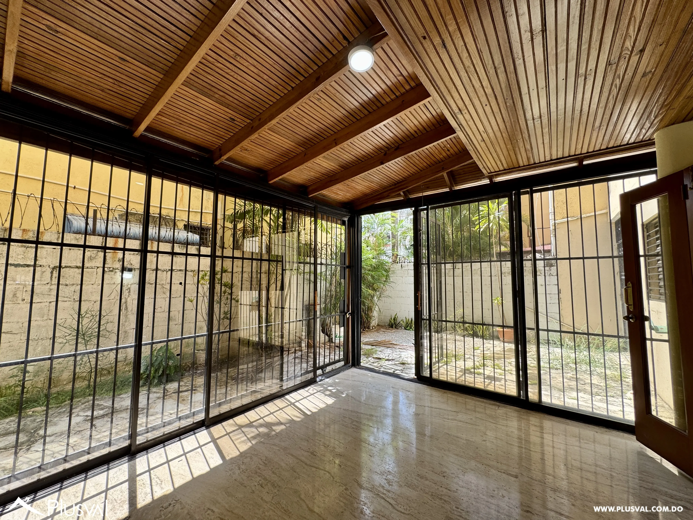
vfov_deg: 85.7
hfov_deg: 102.1
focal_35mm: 14
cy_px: 260
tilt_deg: +4.4
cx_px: 346
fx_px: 280
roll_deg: -0.4
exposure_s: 1/134
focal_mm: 2.22
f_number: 2.2
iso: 40
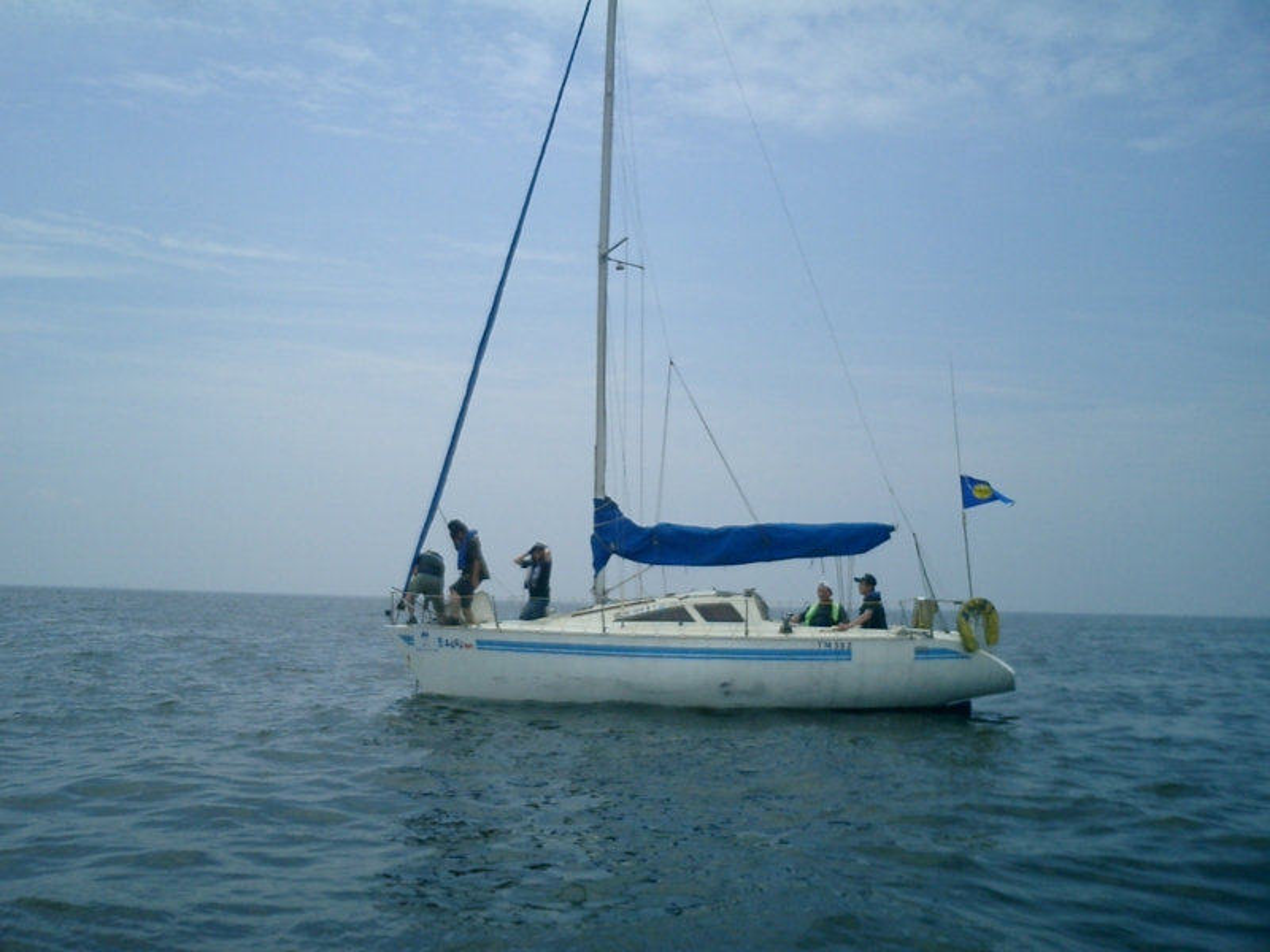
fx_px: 1321
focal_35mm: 36
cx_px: 635
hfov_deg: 51.4
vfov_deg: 39.7
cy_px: 476
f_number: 3.2
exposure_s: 1/4000
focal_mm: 7.5
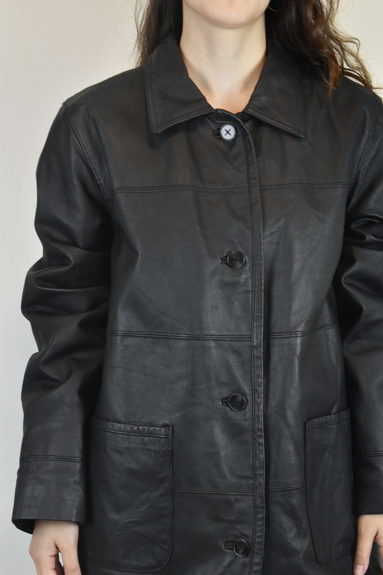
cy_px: 288
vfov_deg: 24.6
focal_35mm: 82
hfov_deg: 16.6
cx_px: 192
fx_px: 1316
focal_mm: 55
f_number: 18
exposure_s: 1/30
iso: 1600
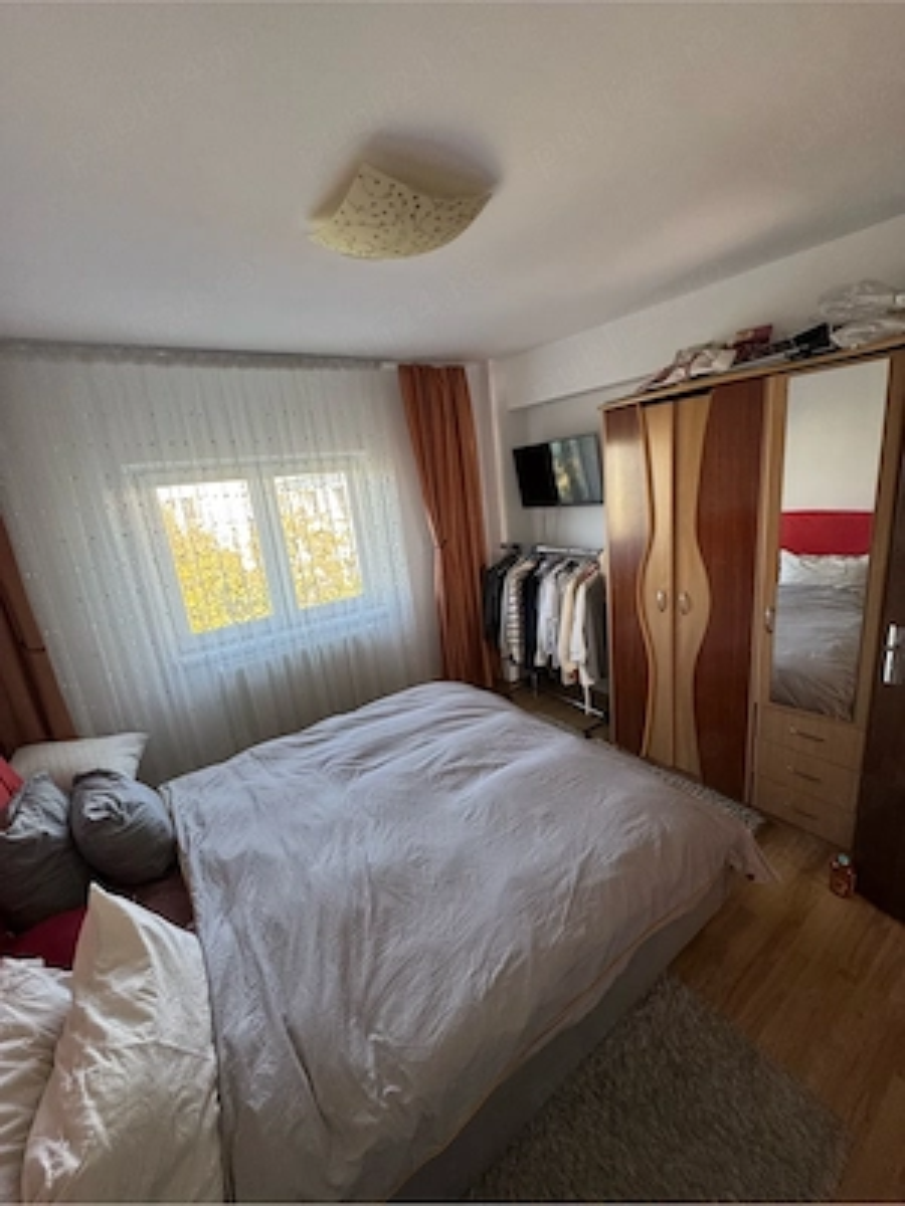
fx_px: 488
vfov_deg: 102.1
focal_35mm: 14
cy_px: 603
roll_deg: +5.8
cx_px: 452
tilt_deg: -14.1
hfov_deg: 85.7
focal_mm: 2.22
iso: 200
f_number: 2.2
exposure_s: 1/99
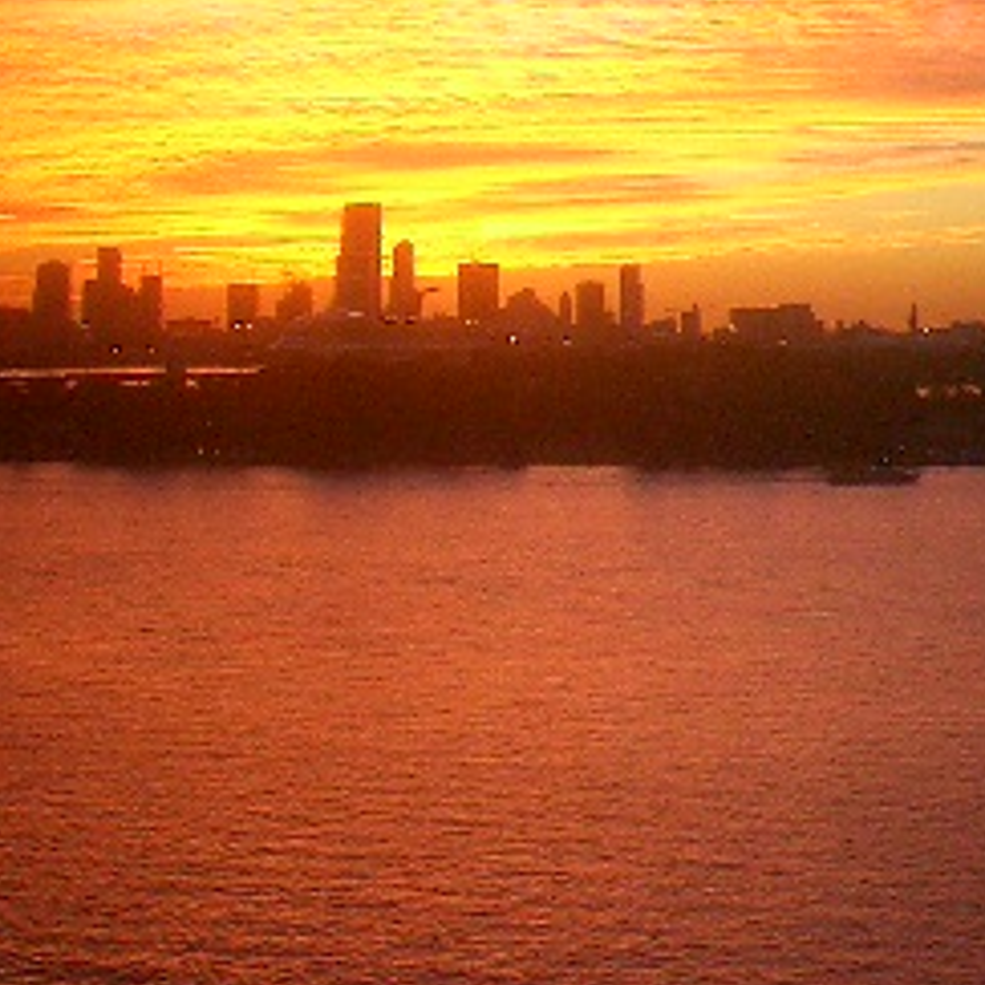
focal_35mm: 86
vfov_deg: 20.1
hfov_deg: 20.1
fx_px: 2769
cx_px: 645
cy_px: 345
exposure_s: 1/125
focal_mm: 5.6
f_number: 3.5
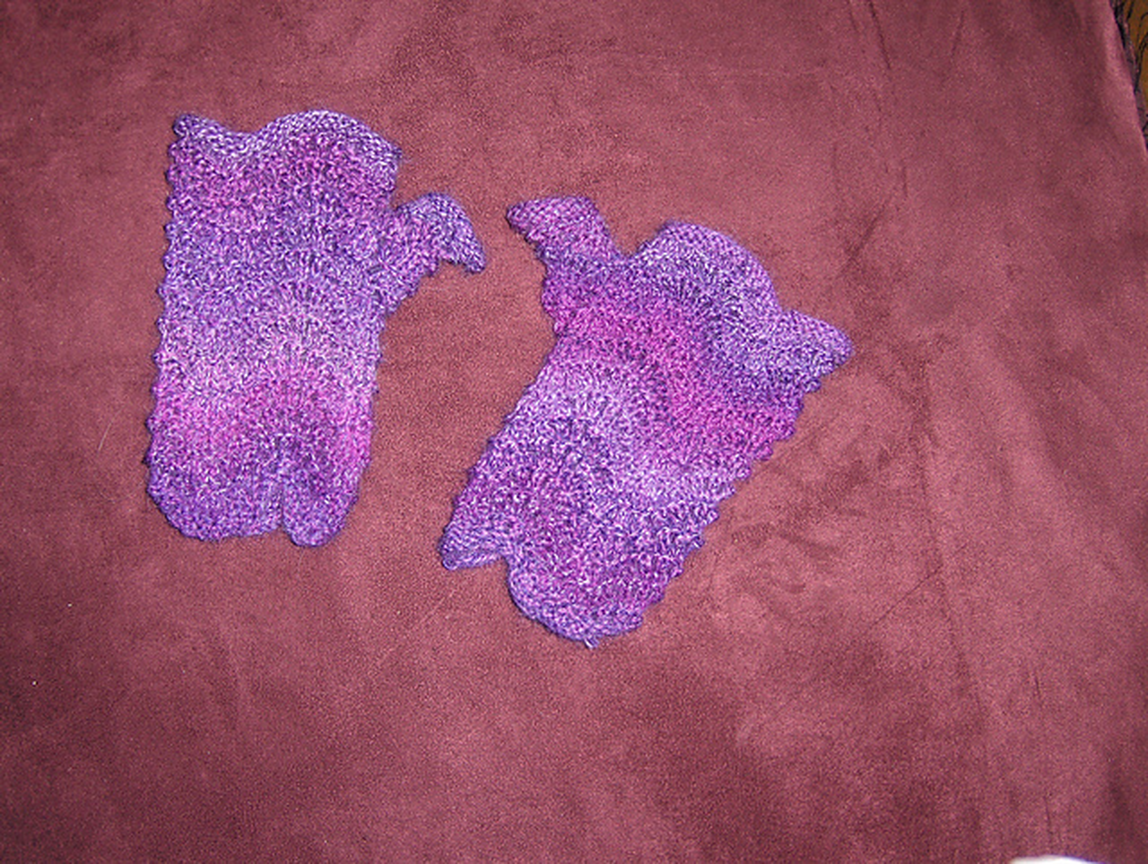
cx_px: 574
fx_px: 1162
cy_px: 432
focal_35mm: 35
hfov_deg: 52.6
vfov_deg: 40.8
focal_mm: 7.5
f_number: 2.8
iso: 100
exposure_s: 1/60
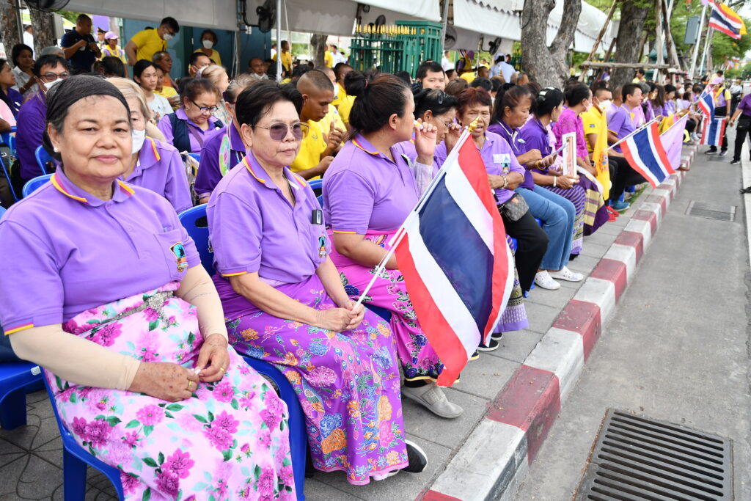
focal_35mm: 30
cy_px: 250
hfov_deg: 61.9
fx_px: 626
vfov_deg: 43.6
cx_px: 376
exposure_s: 1/640
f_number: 3.5
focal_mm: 20
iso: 400
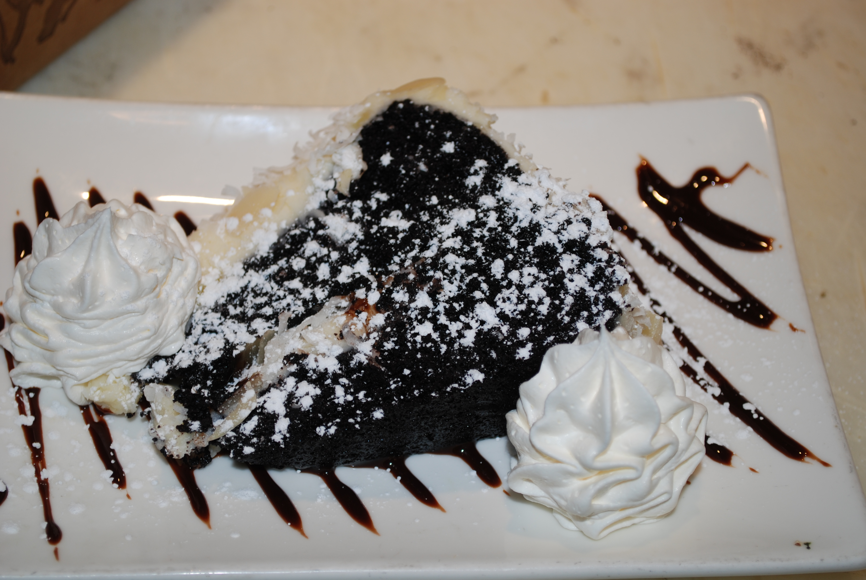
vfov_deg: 20.2
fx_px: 1626
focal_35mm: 68
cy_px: 290
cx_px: 433
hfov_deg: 29.8
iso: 100
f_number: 5.3
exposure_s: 1/30
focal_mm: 45
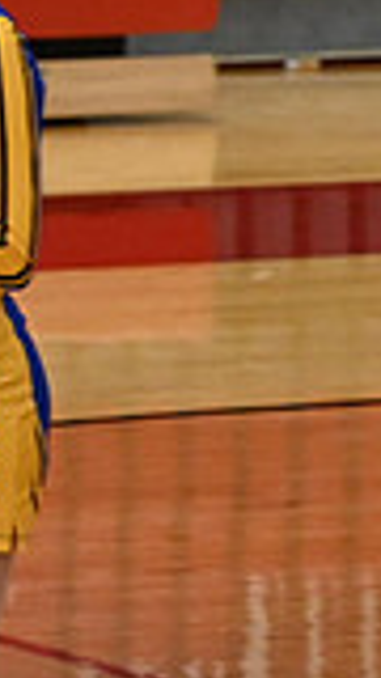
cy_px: 87
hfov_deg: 1.3
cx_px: 1202
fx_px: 16398
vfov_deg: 2.4
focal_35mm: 913
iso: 6400
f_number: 4
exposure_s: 1/400
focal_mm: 160
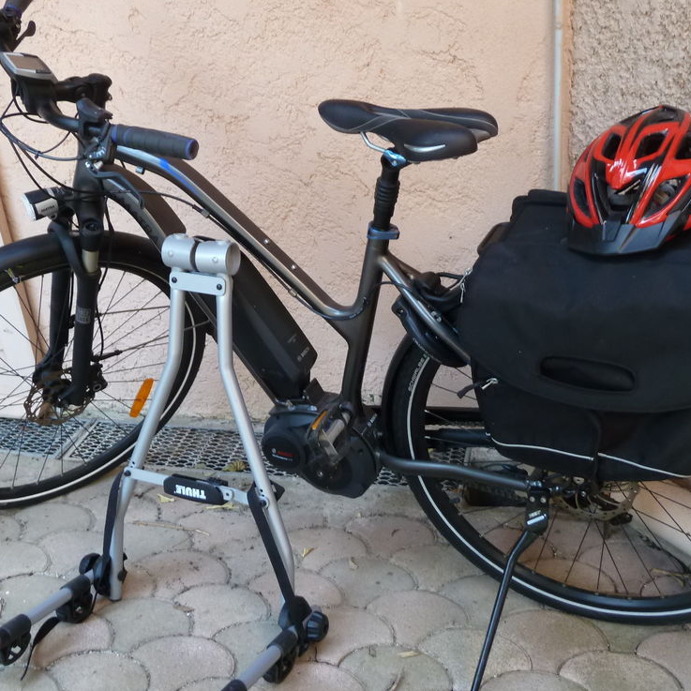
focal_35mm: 42
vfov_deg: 40.0
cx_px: 348
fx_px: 949
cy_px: 342
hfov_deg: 40.0
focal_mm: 5.7
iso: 160
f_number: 3.5
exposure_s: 1/30
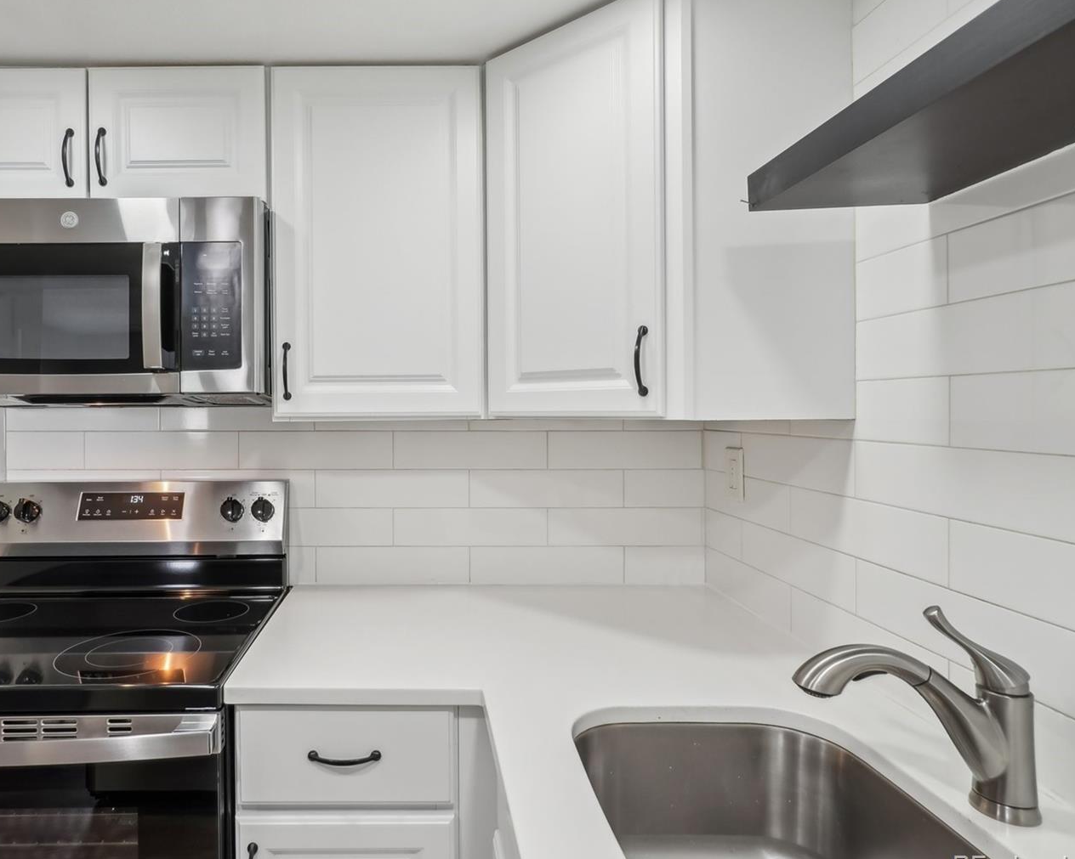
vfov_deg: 69.2
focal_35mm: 20
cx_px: 411
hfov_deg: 80.2
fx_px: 623
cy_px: 430
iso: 250
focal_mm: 11
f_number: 8
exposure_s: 1/30
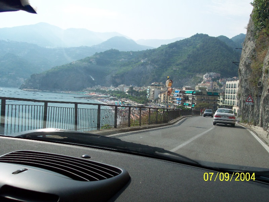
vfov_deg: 37.7
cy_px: 101
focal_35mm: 38
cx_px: 134
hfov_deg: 49.0
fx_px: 295
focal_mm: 8
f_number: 4.8
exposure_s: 1/700
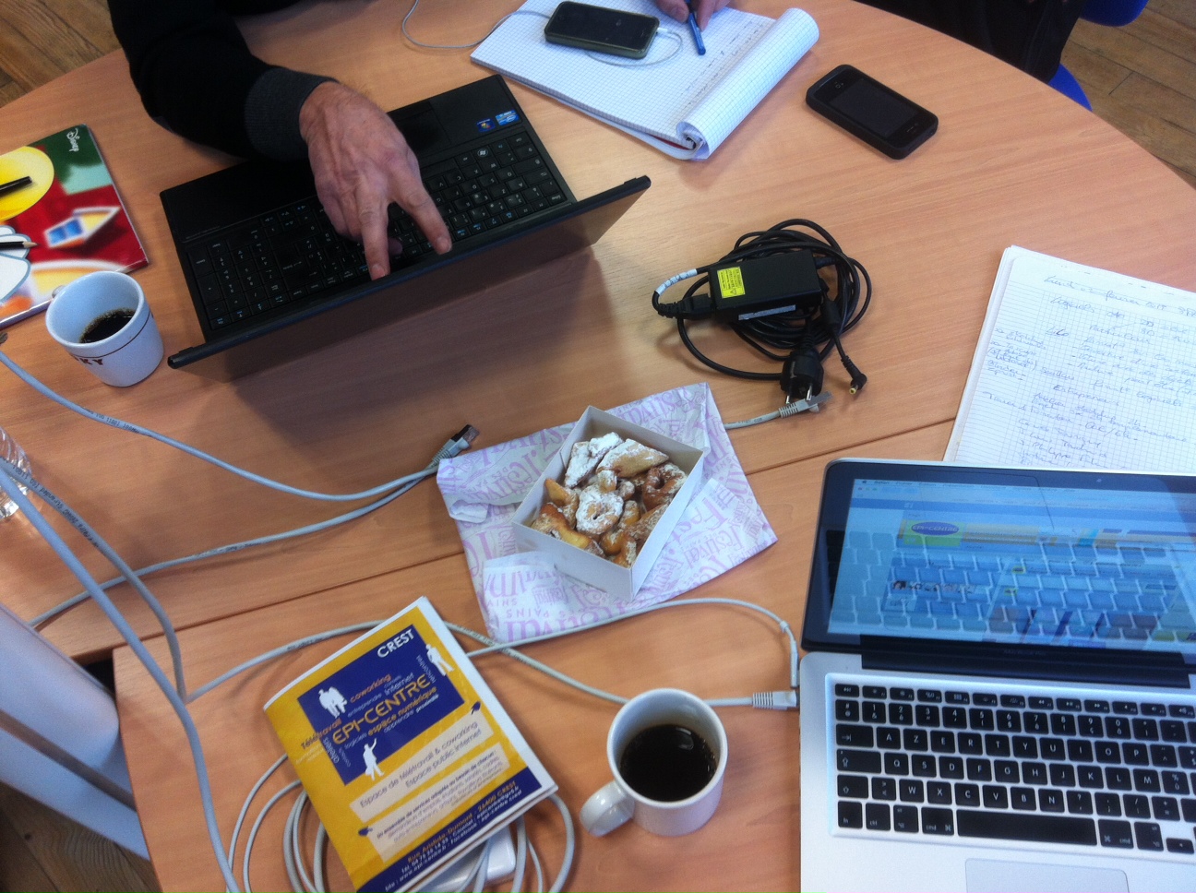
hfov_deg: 52.7
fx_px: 1207
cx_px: 598
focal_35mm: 35
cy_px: 446
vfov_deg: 40.6
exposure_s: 1/40
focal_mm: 3.85
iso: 80
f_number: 2.8
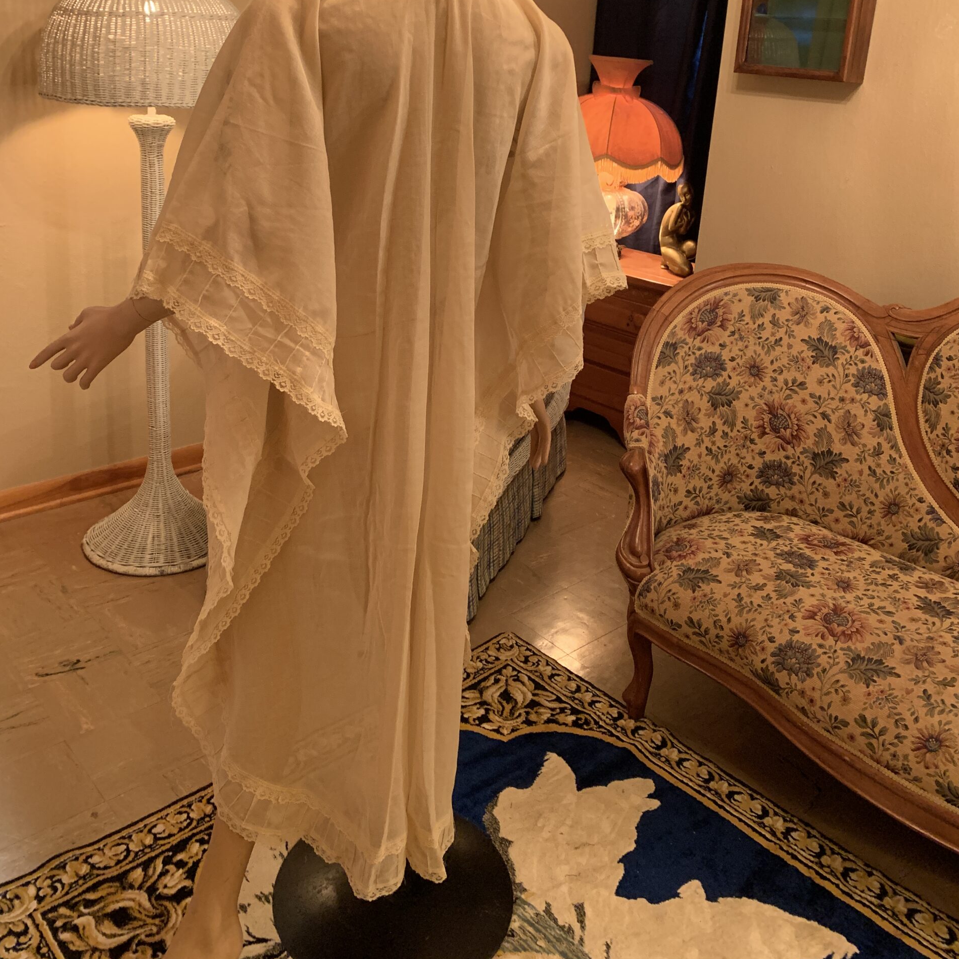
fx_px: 972
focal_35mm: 31
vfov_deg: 51.5
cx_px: 475
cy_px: 317
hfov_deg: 52.5
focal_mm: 4.25
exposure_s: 1/30
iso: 500
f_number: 1.8
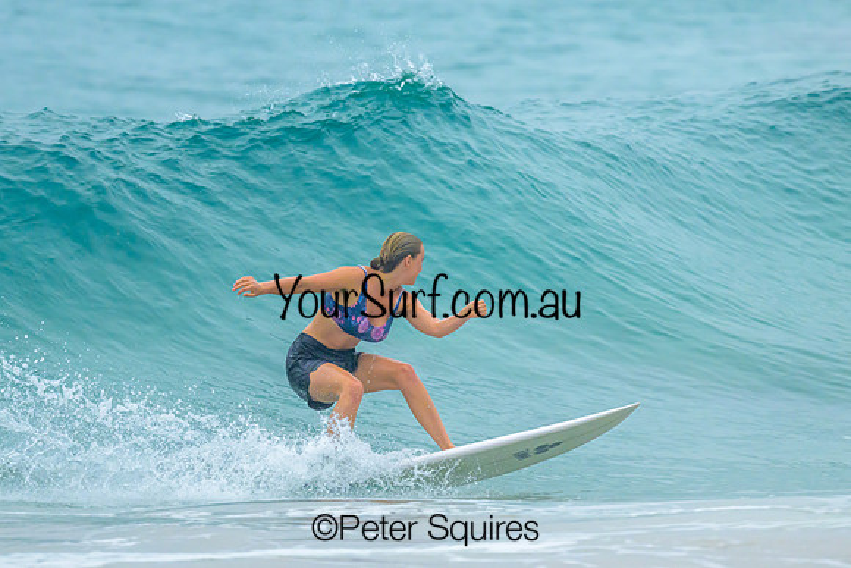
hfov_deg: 1.9
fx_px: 26017
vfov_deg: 1.3
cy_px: 249
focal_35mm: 1100
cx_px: 343
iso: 1600
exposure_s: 1/2000
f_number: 6.3
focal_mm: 800
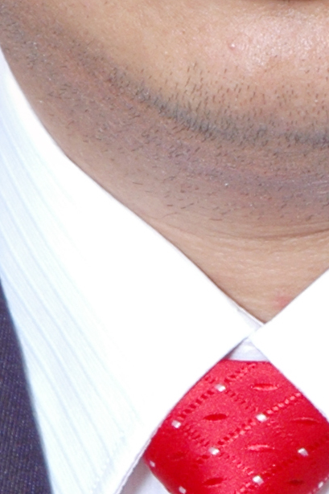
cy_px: -113
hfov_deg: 3.1
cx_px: 310
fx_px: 6041
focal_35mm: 440
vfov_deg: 4.7
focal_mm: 60
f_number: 5.6
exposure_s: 1/100
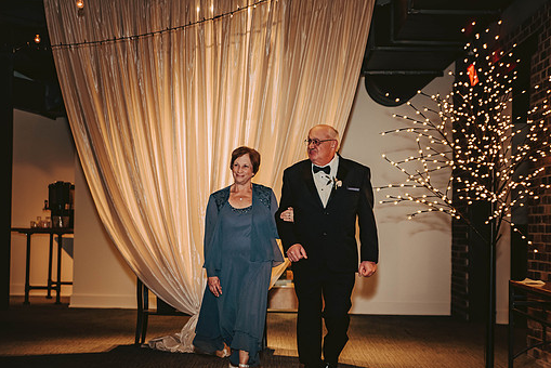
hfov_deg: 27.3
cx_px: 312
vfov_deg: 18.4
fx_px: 1133
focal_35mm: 74
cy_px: 200
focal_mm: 65
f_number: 3.2
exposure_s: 1/100
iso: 1250
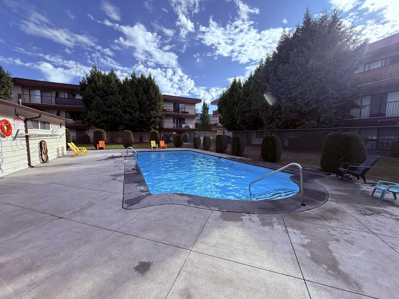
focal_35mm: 14
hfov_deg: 102.1
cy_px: 150
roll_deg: -0.1
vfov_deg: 85.7
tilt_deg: -5.0
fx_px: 161
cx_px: 200
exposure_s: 1/701
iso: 64
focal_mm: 2.22
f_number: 2.2
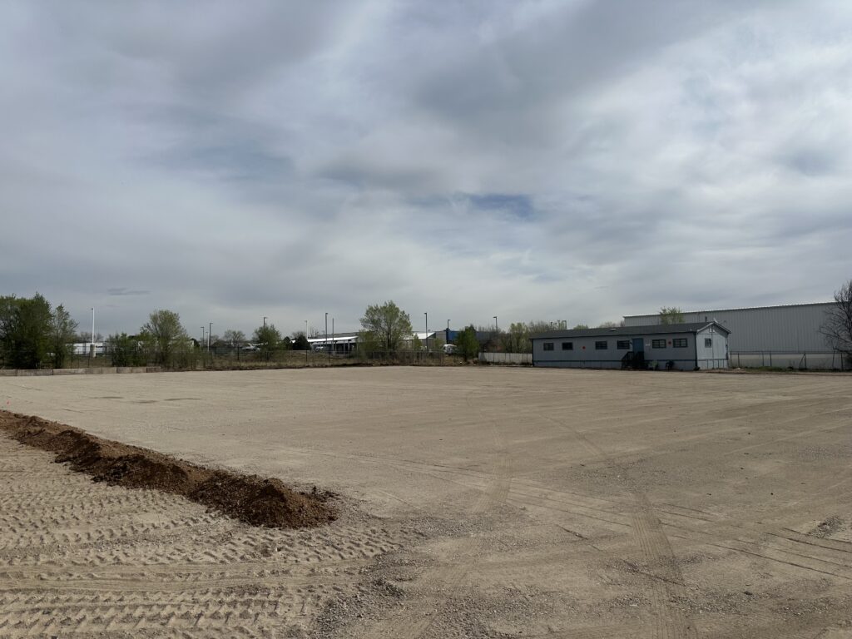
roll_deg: -0.7
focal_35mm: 24
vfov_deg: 56.8
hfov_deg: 71.6
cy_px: 320
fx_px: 591
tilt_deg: +2.8
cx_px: 426
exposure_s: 1/12048
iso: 80
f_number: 1.78
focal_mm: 6.86
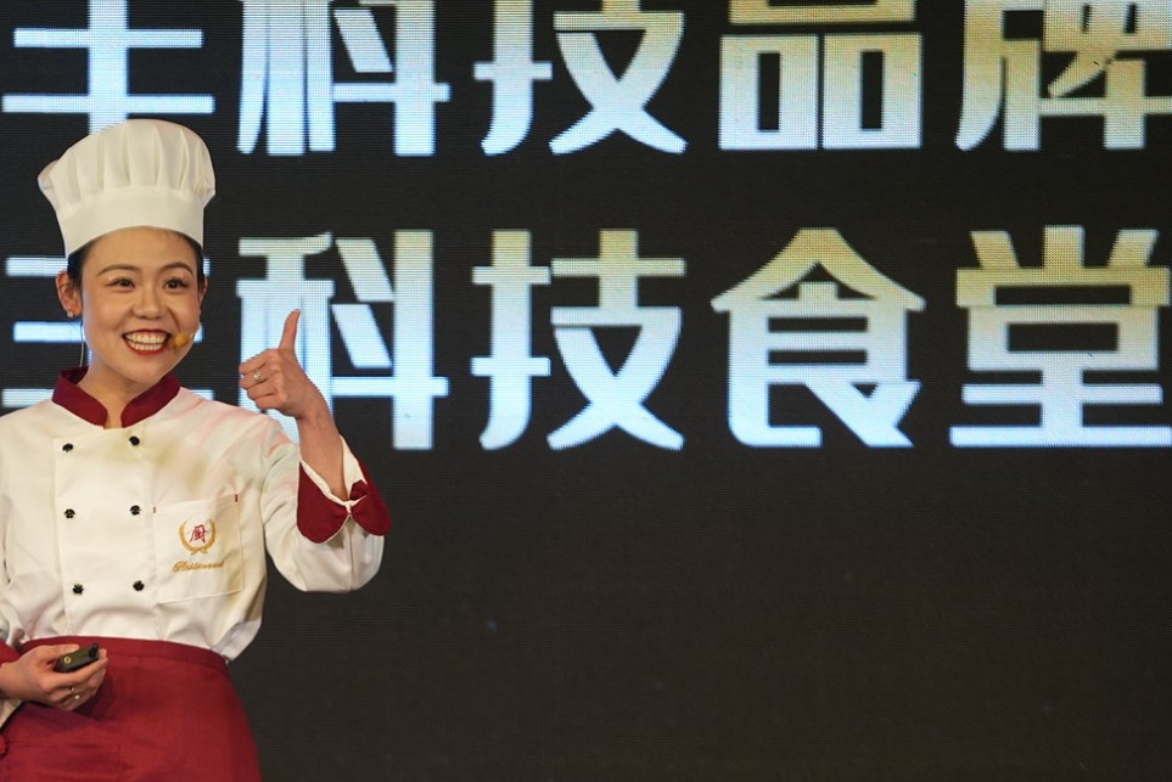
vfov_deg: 4.2
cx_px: 203
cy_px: 562
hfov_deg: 6.3
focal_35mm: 329
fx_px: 10715
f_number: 3.5
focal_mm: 198
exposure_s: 1/160
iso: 250
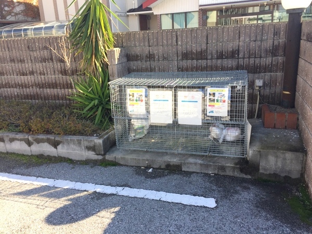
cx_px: 156
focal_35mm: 29
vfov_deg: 48.2
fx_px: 261
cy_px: 117
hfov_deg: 61.7
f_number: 2.2
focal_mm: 4.15
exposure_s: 1/542
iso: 32
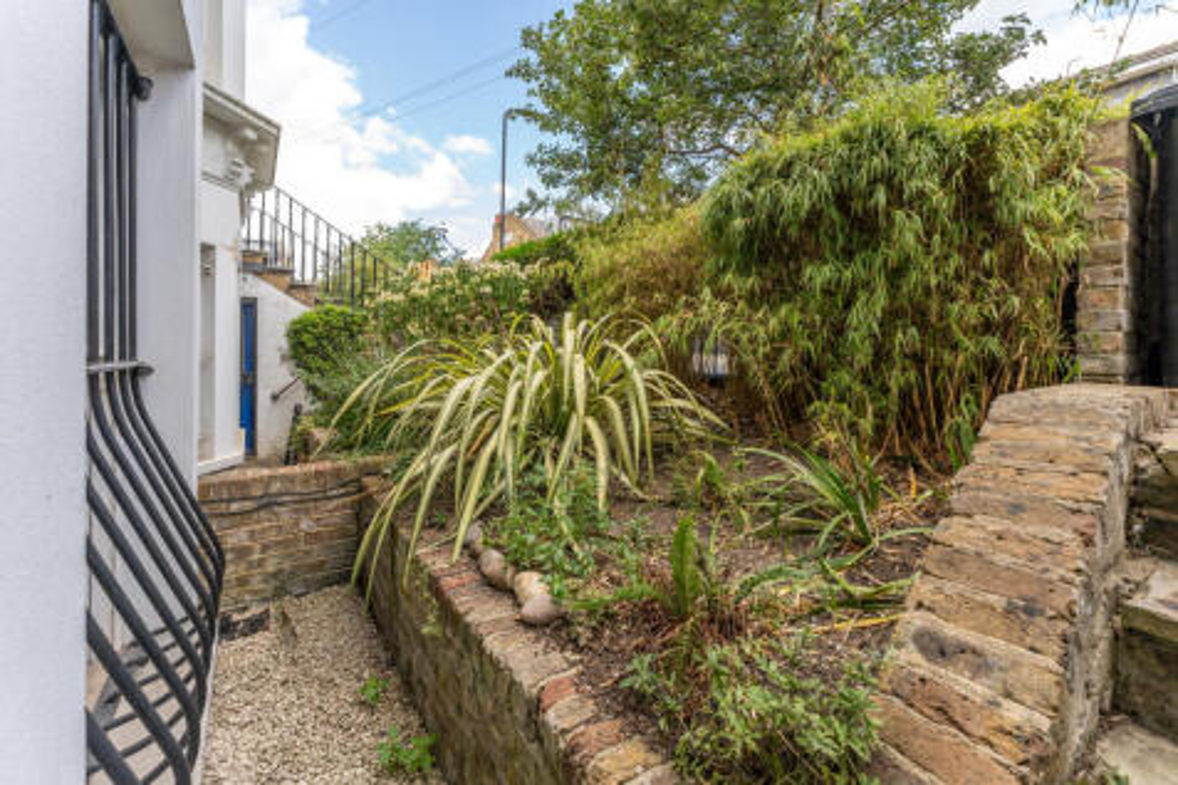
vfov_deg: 81.2
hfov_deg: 104.3
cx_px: 589
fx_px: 458
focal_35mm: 14
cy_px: 392
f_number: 8
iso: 320
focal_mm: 14
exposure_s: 1/125
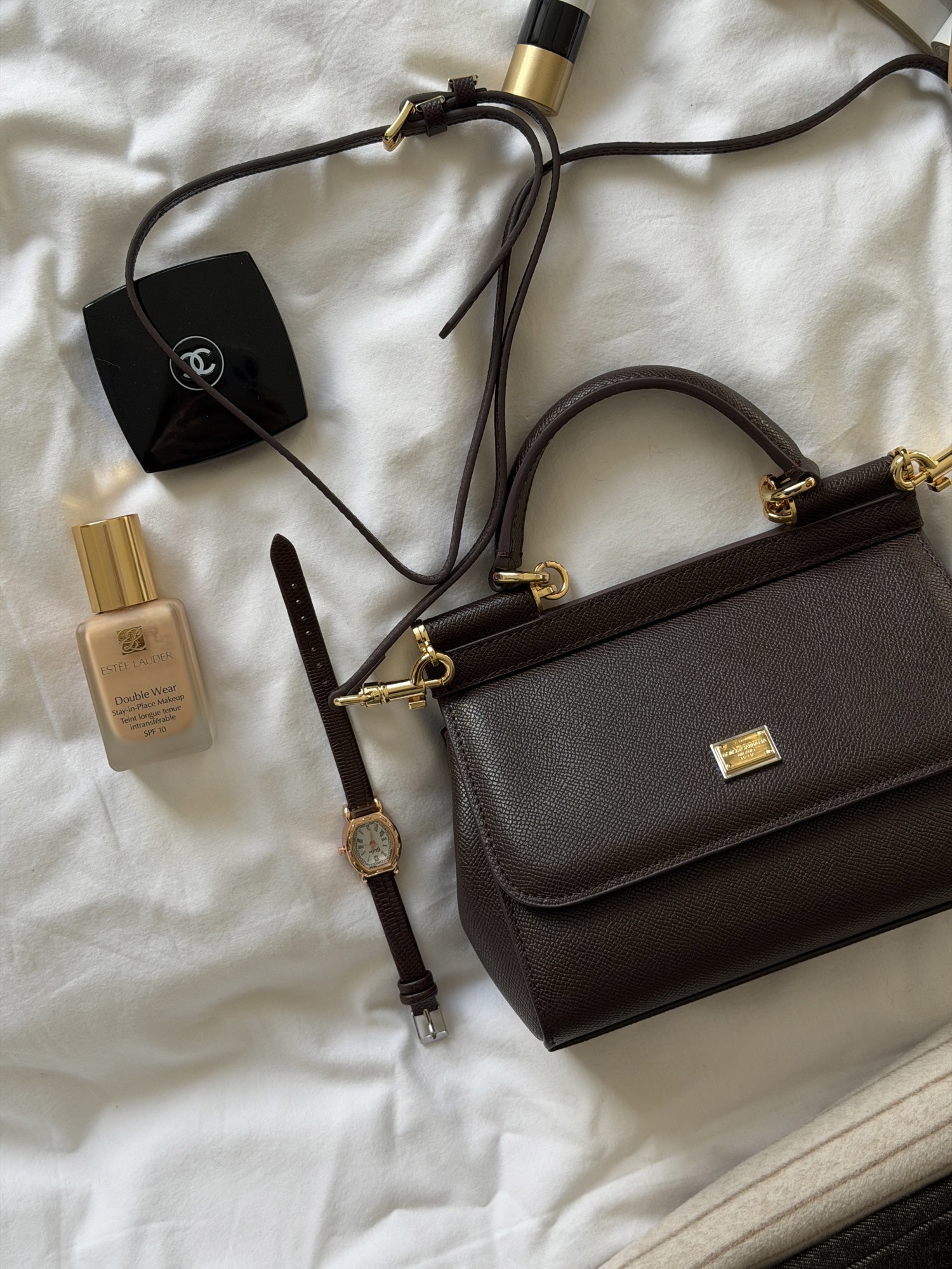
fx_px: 1760
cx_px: 476
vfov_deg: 39.7
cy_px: 634
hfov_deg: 30.3
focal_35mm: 48
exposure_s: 1/400
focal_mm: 6.76
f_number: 1.78
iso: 64
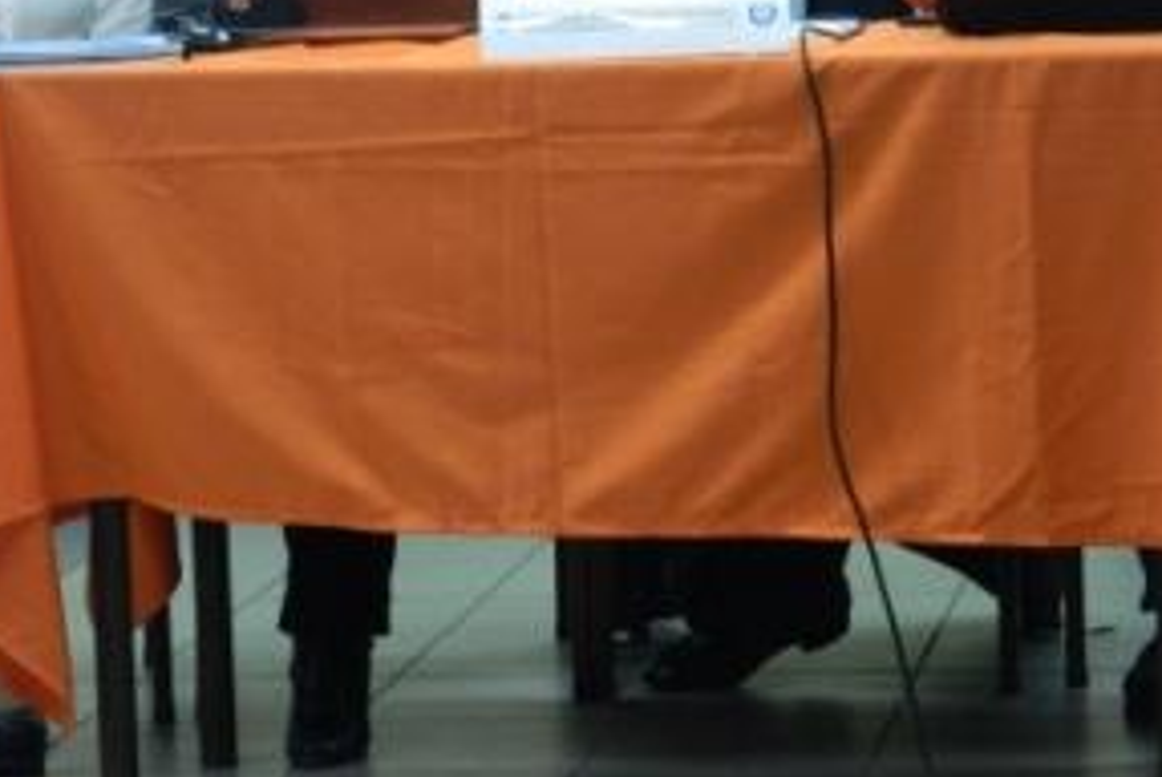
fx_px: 5396
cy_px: 105
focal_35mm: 167
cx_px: 595
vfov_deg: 8.2
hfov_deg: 12.3
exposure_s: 1/15
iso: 400
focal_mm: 18.6
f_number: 4.5
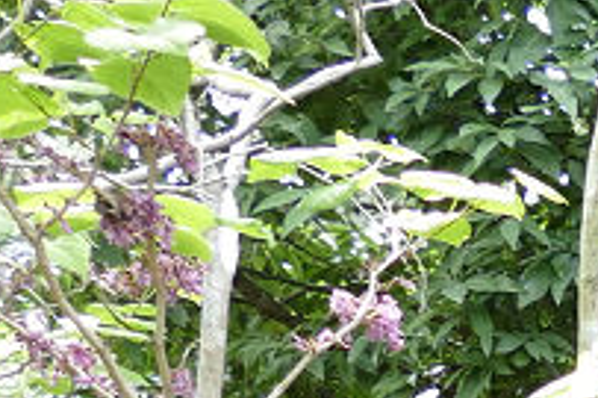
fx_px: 2456
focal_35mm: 148
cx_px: 1538
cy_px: 1176
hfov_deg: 11.1
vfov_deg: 8.0
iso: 400
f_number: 2.8
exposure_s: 1/125
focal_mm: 9.12
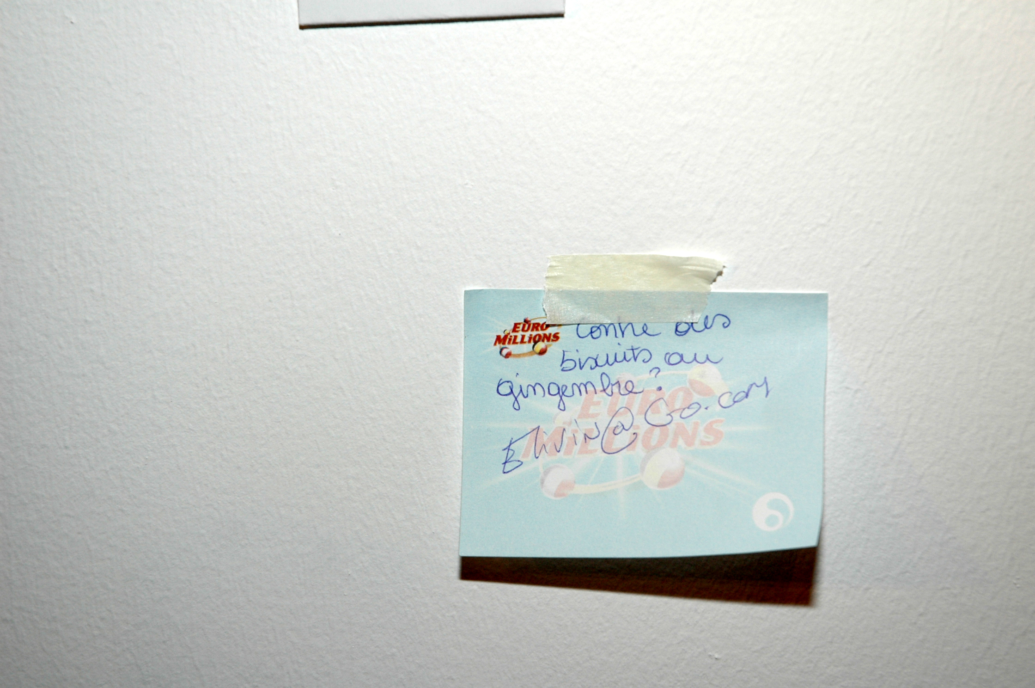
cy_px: 344
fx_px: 2412
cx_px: 518
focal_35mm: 84
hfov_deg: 24.2
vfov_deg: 16.2
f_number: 5
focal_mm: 56
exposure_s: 1/60
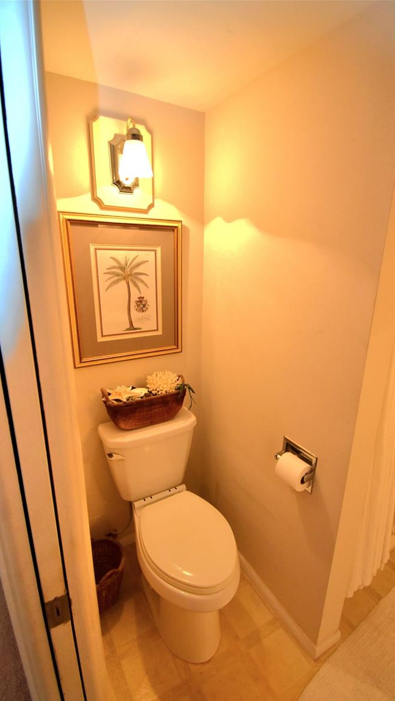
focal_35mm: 16
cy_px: 356
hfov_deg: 67.1
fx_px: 298
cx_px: 202
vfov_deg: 99.4
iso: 800
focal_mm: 10
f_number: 5
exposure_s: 1/100
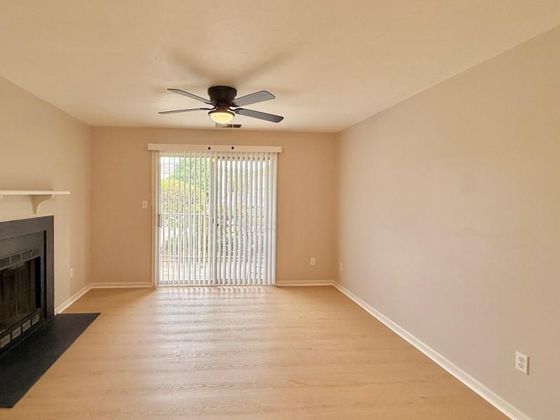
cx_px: 236
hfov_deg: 87.1
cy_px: 202
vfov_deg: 71.6
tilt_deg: -1.6
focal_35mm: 18
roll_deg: -0.8
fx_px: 291
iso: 100
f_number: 2.2
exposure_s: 1/120
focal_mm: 2.22
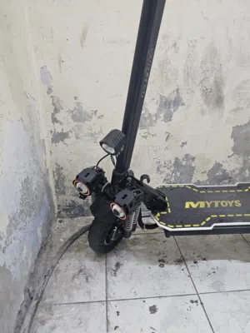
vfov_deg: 73.9
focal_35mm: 23
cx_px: 125
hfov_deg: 58.9
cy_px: 166
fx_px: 221
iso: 640
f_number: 1.7
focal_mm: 6.3
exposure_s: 1/33.3
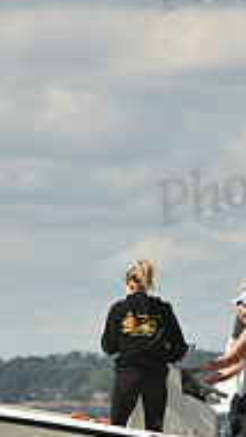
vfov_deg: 3.4
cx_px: 39
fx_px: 7427
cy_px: 319
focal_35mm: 641
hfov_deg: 1.9
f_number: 5
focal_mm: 200
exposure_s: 1/2000
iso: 250
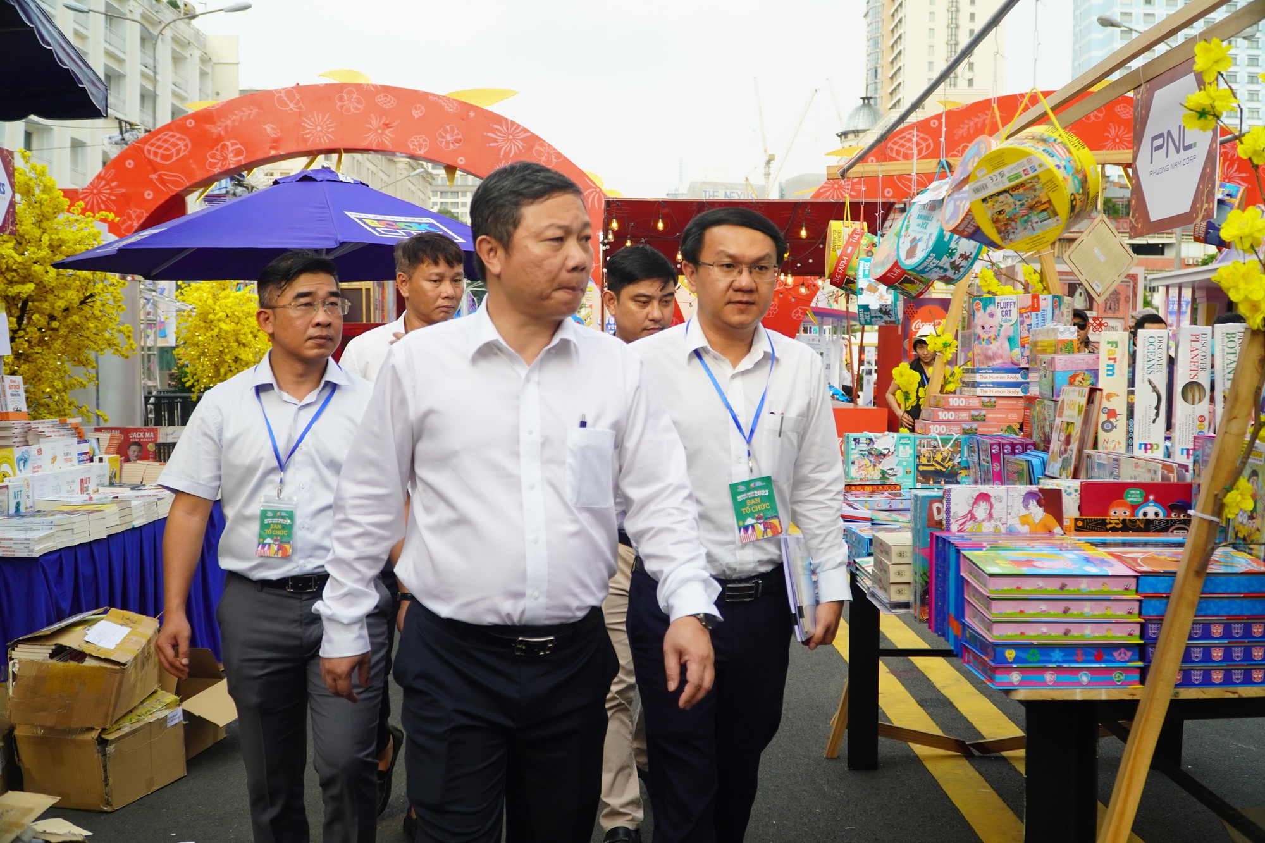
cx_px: 632
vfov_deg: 36.9
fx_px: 1265
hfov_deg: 53.1
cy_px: 422
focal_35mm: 36
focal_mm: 24
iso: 400
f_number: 4
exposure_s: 1/400
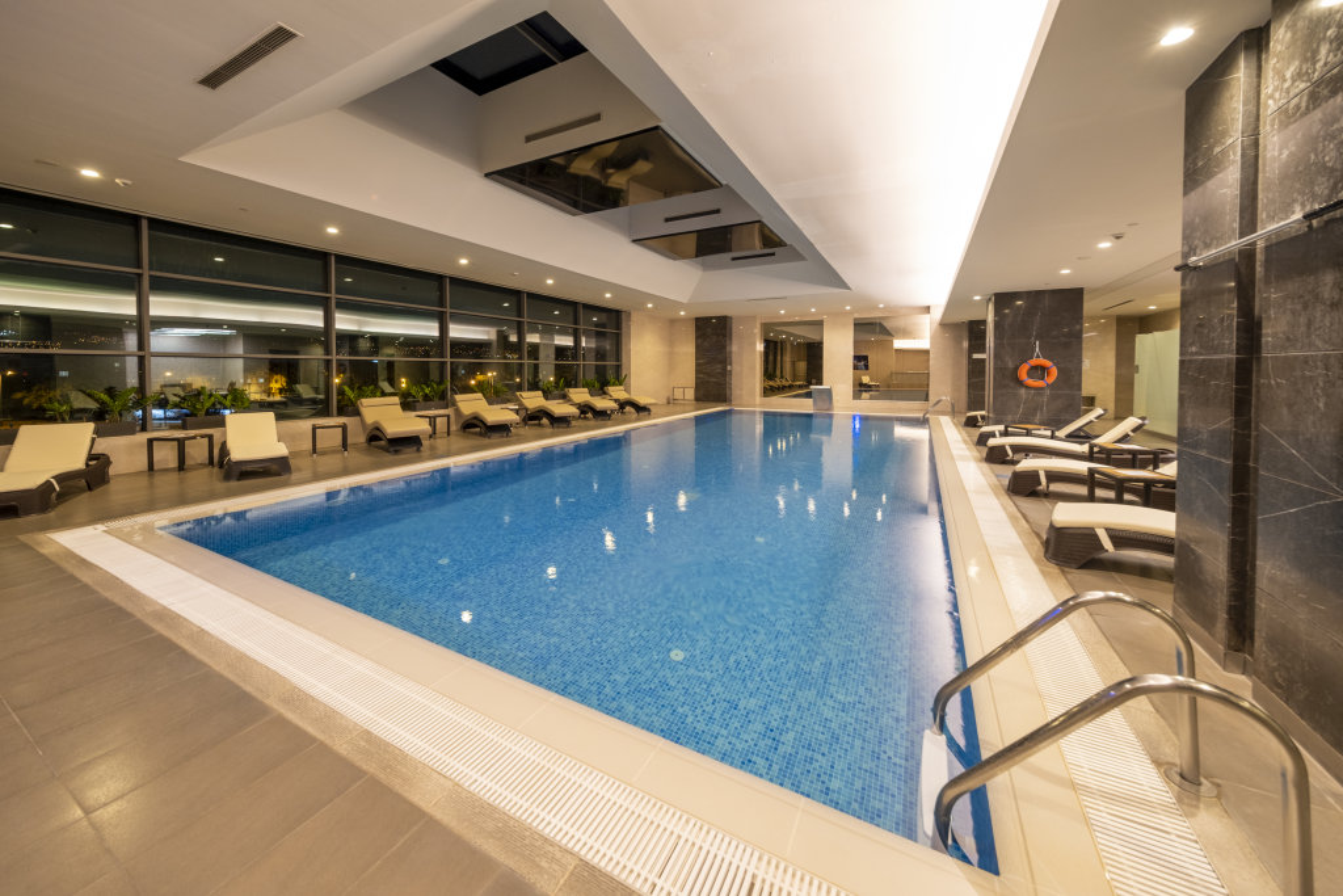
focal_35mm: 12
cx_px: 672
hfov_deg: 112.6
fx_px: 448
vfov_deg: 90.0
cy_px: 448
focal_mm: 8
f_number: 4.5
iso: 250
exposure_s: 1/2
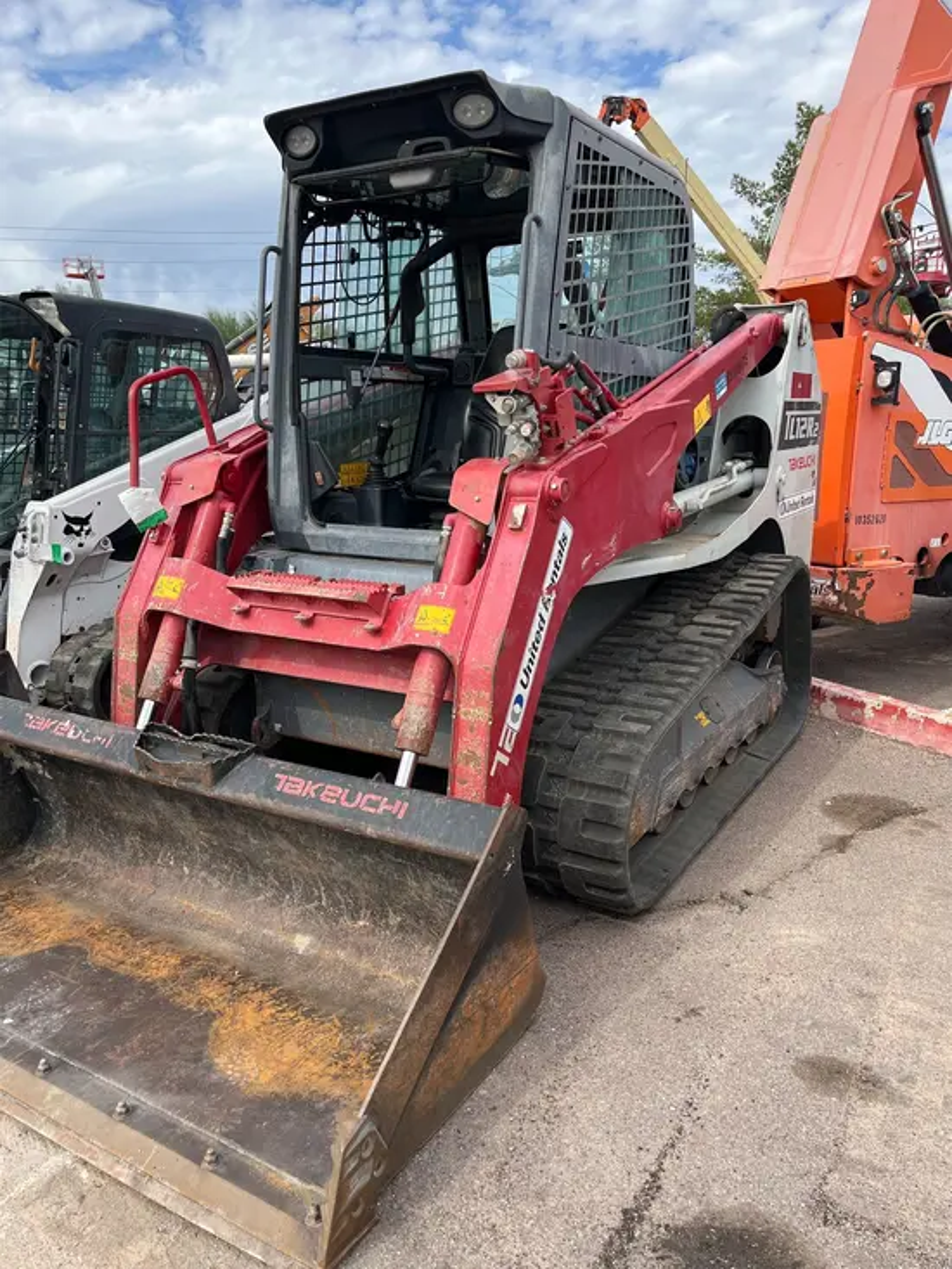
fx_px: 953
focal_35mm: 26
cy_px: 634
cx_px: 476
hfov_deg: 53.1
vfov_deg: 67.3
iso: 50
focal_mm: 5.1
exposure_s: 1/1497
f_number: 1.6
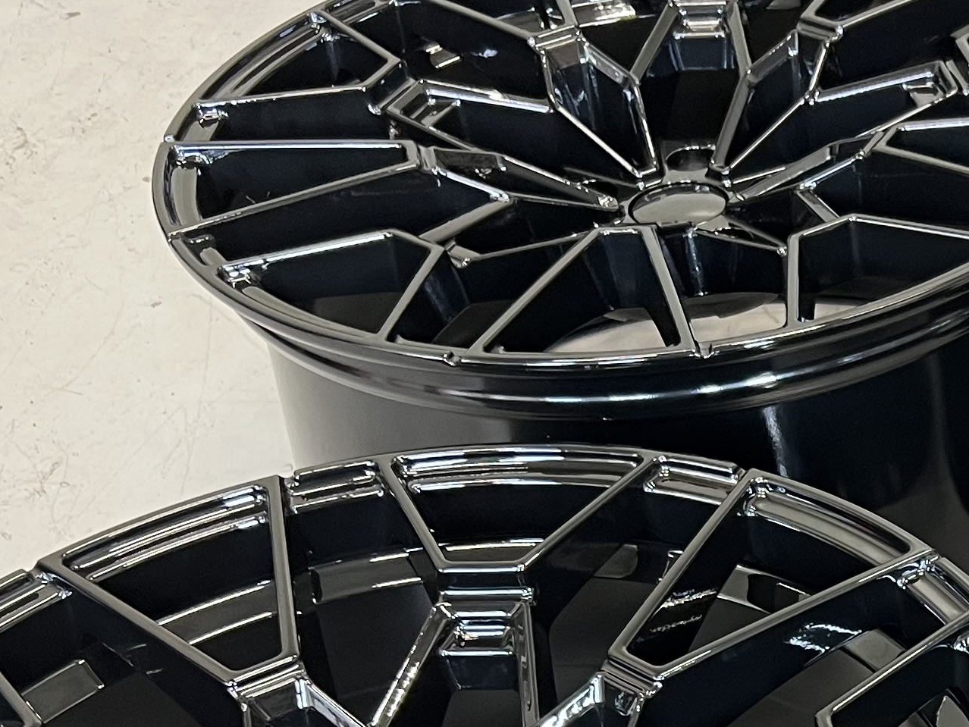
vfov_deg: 17.0
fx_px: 2296
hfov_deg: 22.0
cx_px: 1163
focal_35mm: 82
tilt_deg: -43.2
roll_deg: +2.6
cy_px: 917
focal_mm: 5.7
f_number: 1.5
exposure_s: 1/50
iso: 100
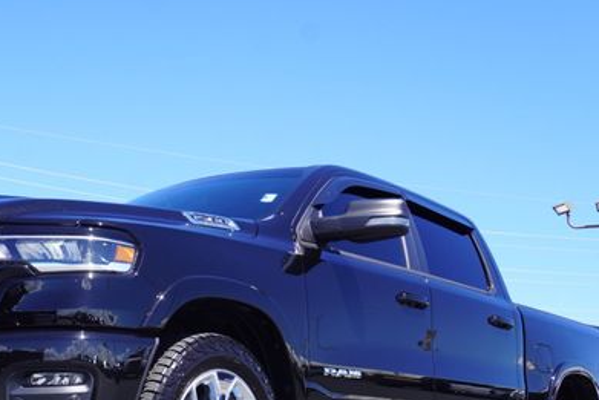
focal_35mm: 59
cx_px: 185
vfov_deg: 22.7
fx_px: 982
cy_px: 323
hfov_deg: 33.5
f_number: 8
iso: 100
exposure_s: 1/100
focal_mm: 24
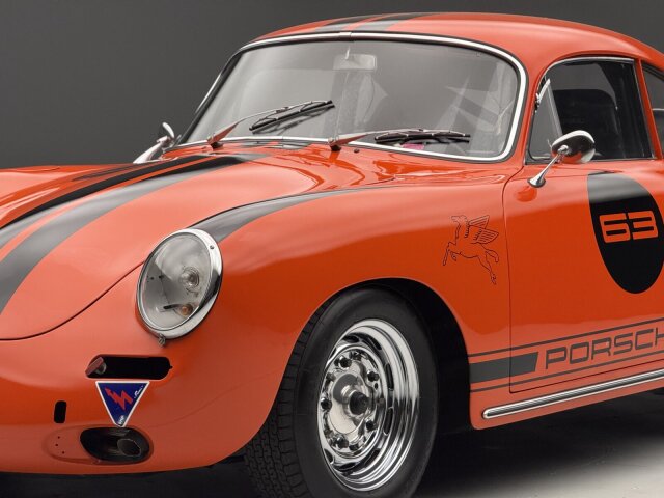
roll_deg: +0.7
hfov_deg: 16.4
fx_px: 2302
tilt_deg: -4.0
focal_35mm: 120
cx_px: 332
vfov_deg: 12.3
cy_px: 249
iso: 320
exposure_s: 1/99
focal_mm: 15.66
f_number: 2.8
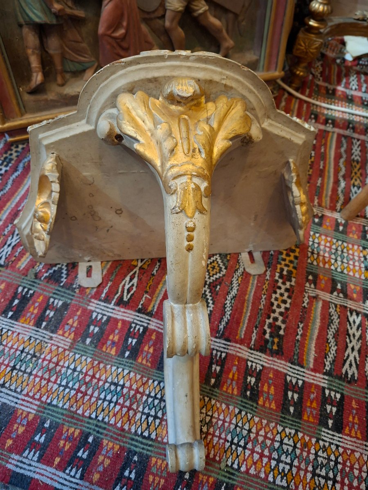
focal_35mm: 23
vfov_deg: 73.9
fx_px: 326
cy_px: 245
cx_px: 184
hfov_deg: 58.9
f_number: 1.8
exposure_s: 1/25
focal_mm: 5.54
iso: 800
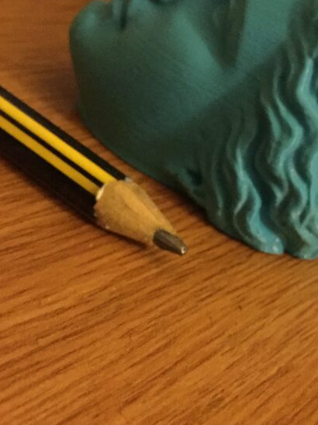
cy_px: 131
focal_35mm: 58
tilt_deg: -25.6
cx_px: 279
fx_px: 711
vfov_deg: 32.9
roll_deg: -25.5
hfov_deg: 24.6
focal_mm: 3.3
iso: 640
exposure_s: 1/17
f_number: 2.4
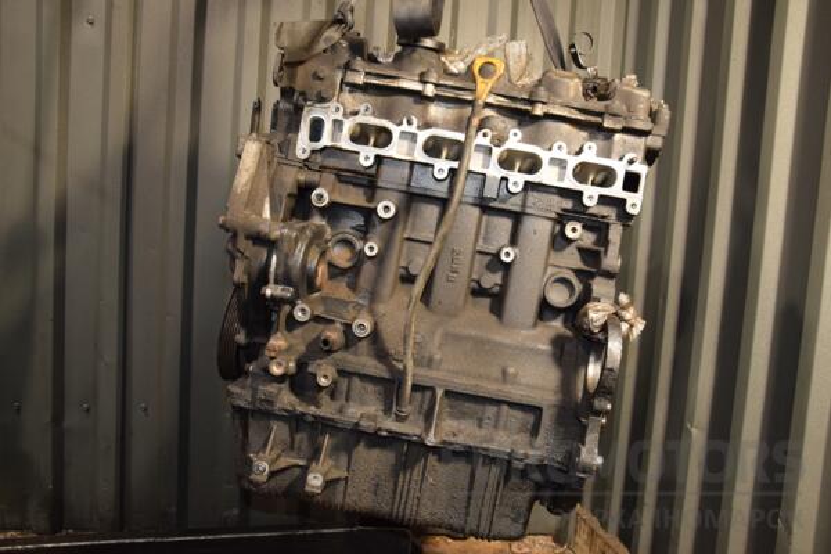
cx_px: 416
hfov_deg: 59.5
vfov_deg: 41.7
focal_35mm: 32
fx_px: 727
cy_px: 277
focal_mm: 21
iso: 800
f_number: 5
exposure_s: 1/80
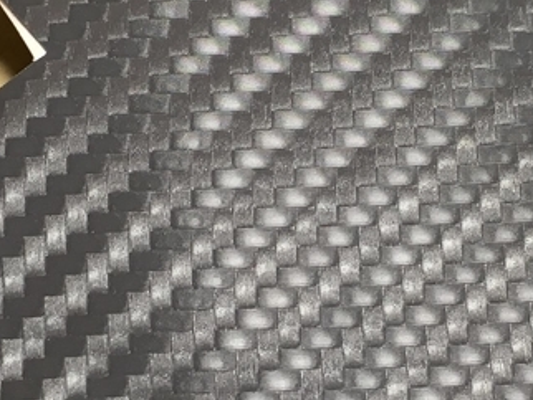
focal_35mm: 108
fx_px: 1664
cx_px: 353
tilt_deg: -71.7
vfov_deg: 13.7
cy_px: 202
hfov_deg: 18.1
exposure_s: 1/30
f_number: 2.2
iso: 64
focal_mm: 4.15
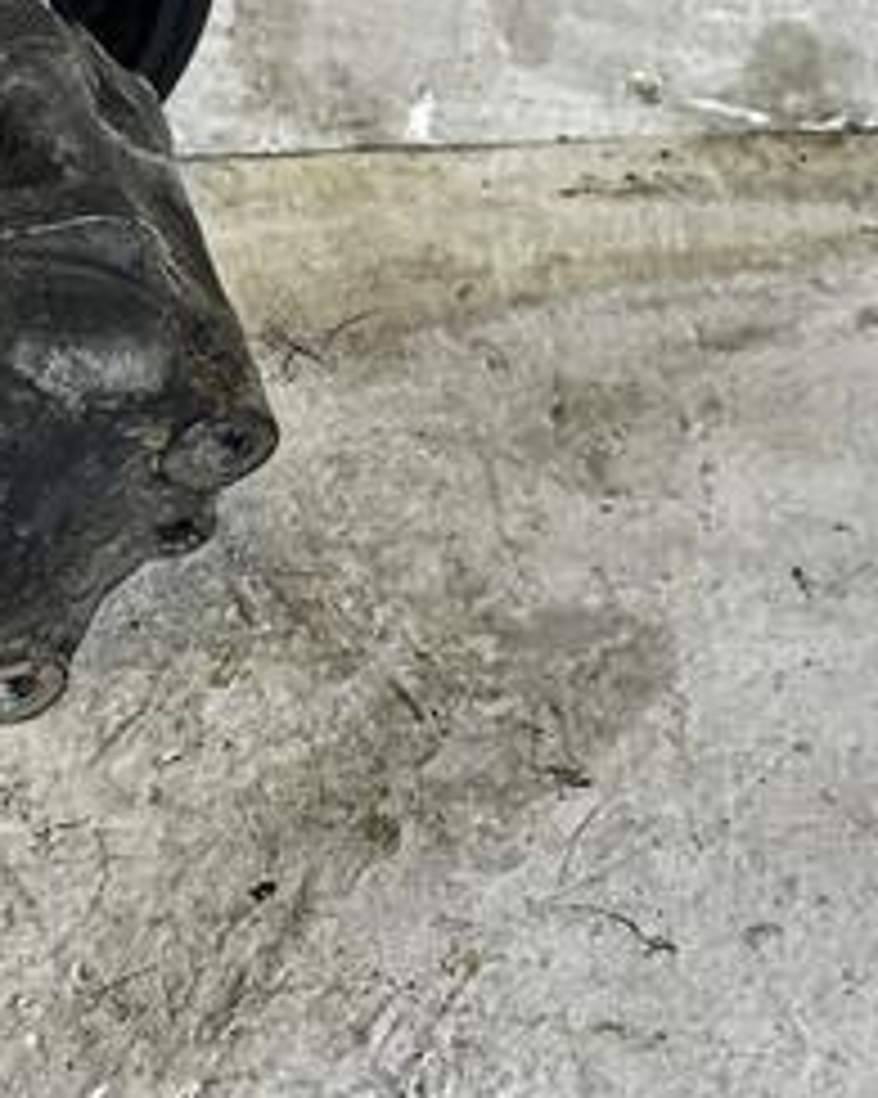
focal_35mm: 123
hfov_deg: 12.3
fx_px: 3998
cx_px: -167
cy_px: 135
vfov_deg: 15.5
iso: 200
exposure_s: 1/50
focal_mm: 6.86
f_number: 1.78
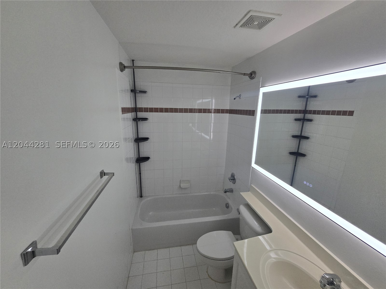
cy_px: 144
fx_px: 145
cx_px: 193
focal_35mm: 13
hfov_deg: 106.2
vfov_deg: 89.9
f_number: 2.2
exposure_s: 1/359
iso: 250
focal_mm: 2.2
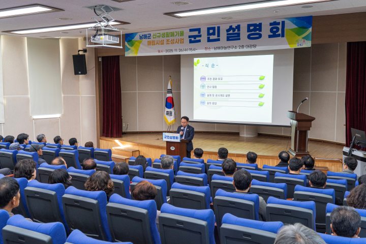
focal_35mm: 36
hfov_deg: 53.1
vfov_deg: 36.9
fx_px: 366
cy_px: 122
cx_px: 183
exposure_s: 1/60
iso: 1600
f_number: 6.3
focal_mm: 36
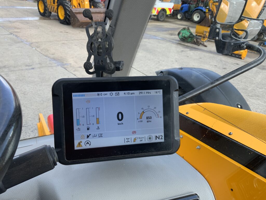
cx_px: 133
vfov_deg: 48.2
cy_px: 100
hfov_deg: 61.7
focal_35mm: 29
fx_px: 223
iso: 16
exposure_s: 1/164
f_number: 1.8
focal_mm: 3
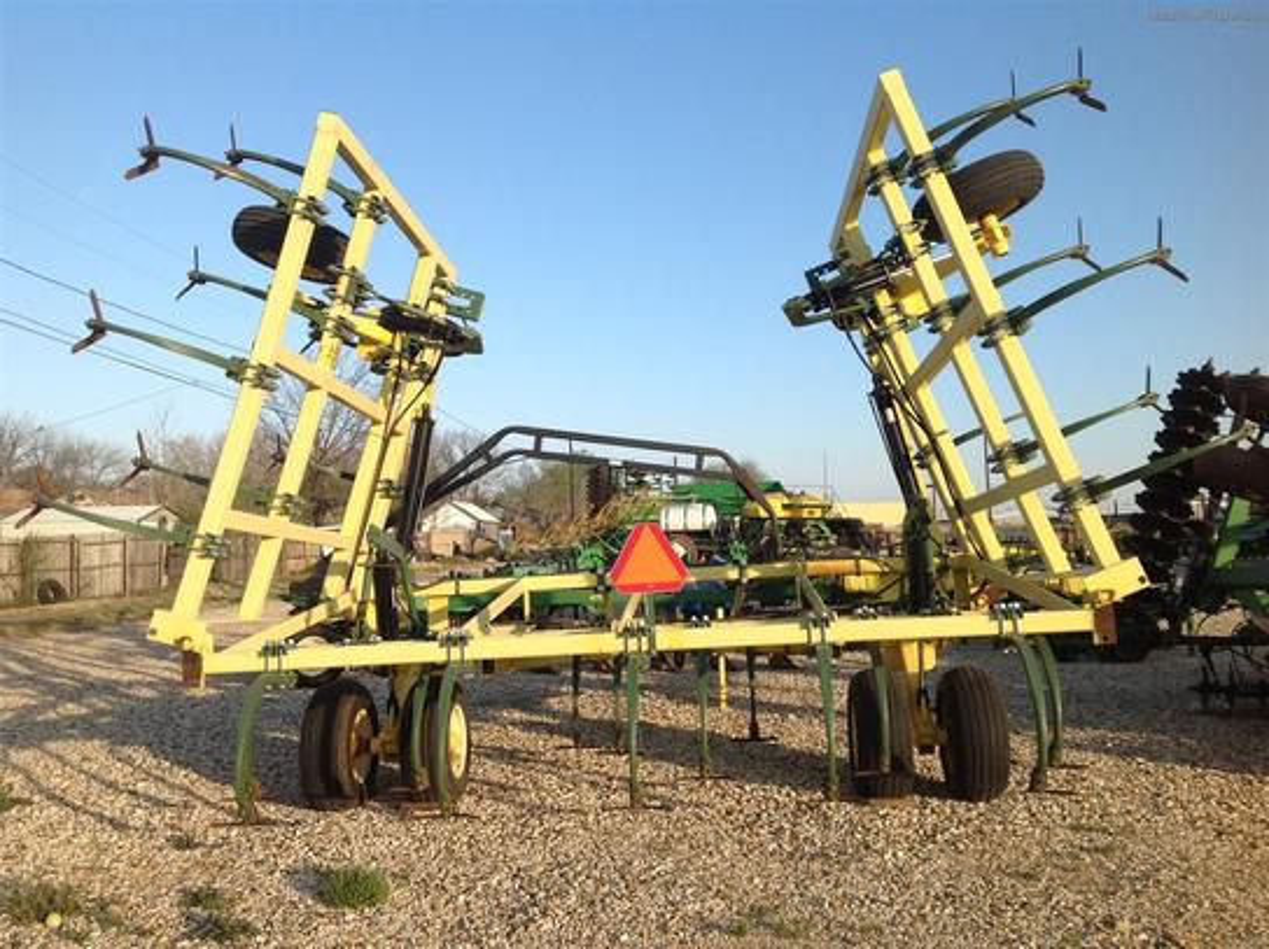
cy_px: 474
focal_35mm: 35
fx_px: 1282
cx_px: 634
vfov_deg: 40.6
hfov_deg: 52.7
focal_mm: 4.28
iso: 50
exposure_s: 1/916
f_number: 2.4
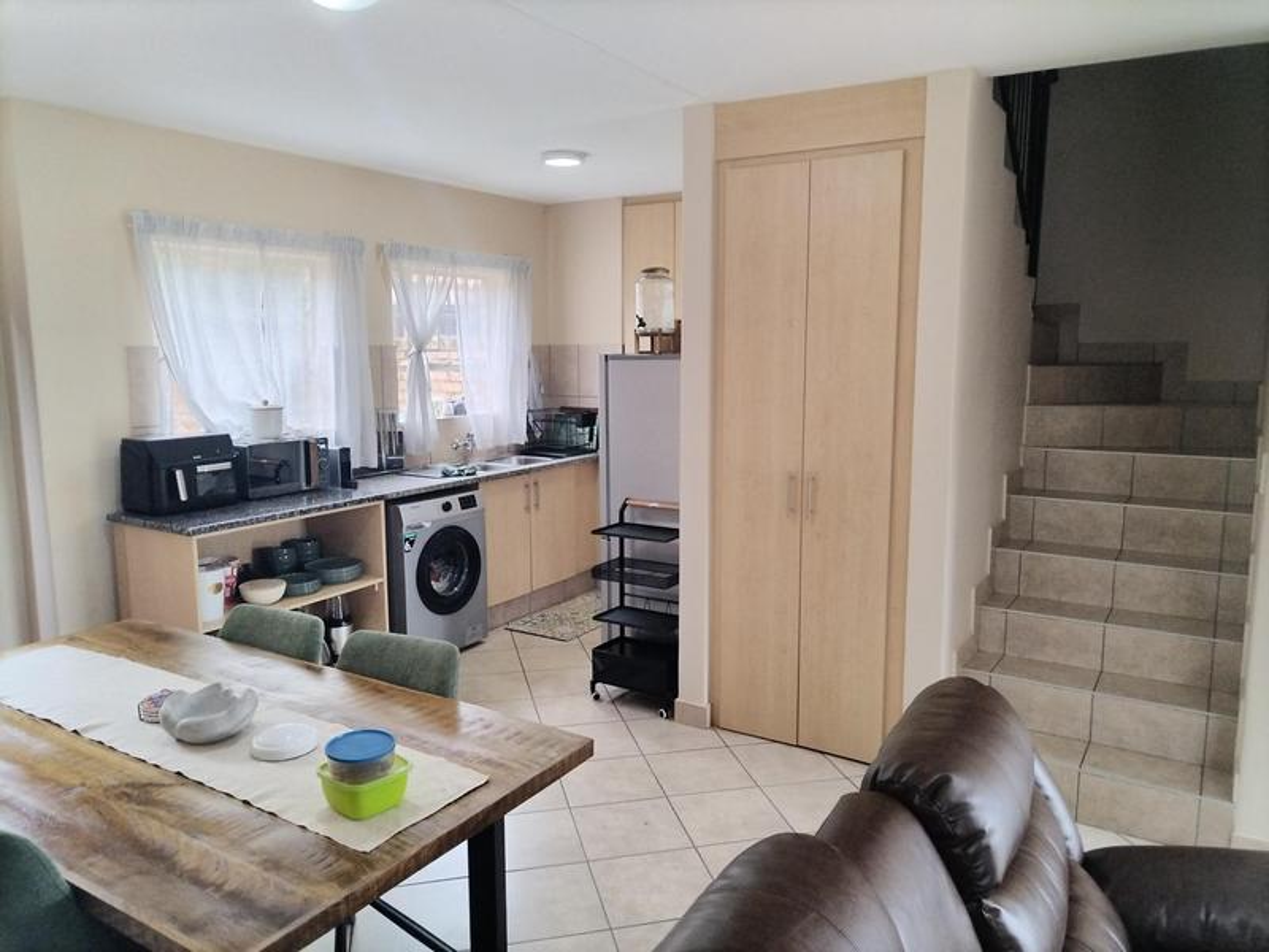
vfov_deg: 53.1
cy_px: 476
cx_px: 634
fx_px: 953
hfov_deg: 67.3
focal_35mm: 26
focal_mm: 4.7
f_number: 1.8
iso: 2448
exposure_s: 1/100
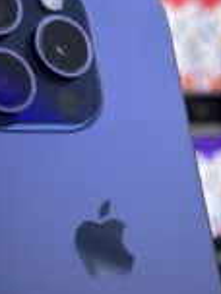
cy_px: 228
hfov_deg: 16.1
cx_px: 97
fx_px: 783
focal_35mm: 92
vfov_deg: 21.1
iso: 80
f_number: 1.78
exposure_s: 1/122
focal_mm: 6.76
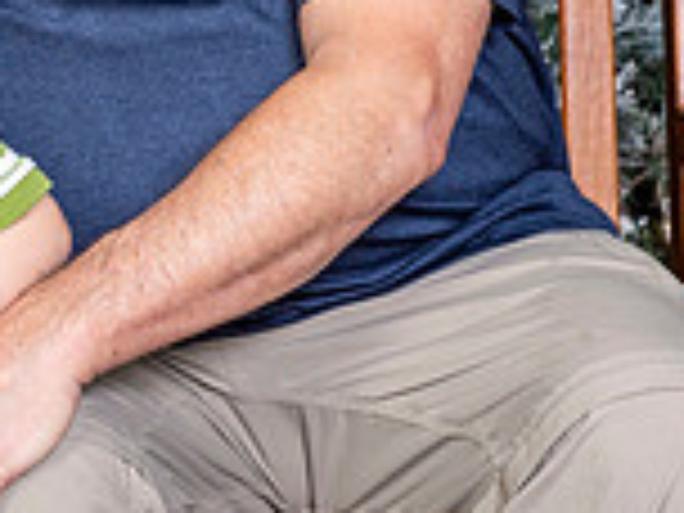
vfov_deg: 4.7
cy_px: -252
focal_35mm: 312
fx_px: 6165
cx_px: -464
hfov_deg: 6.2
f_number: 8
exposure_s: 1/125
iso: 400
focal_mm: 85
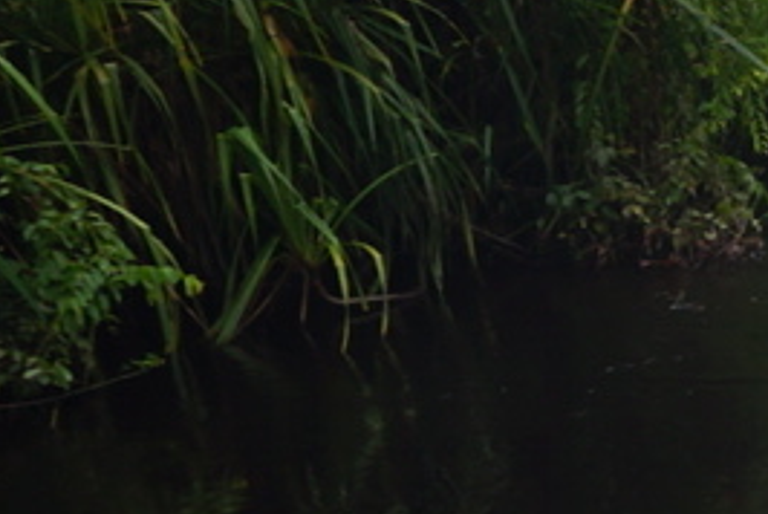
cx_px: 2226
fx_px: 3118
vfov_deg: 9.4
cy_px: 502
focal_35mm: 146
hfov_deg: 10.5
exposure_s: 1/125
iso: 100
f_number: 11
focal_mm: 16
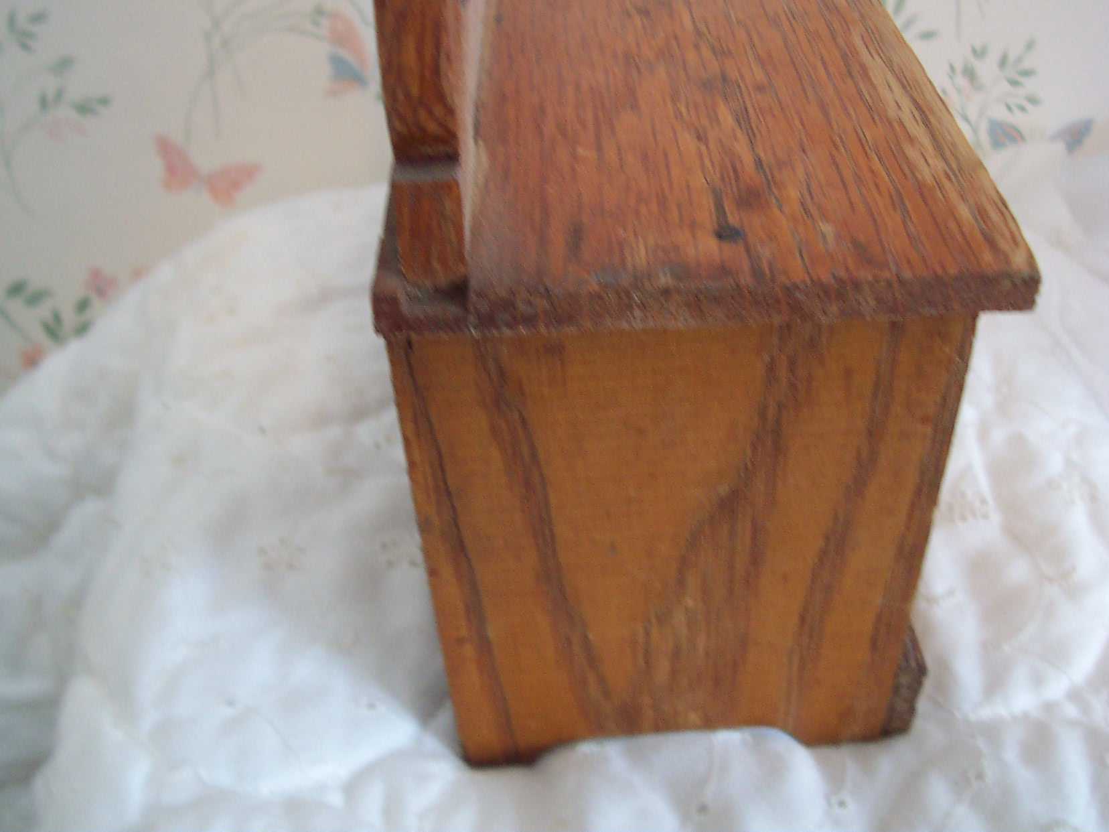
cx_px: 554
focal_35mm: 37
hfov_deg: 50.1
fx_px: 1185
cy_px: 416
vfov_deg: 38.7
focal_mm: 5.6
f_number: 2.8
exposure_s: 1/30
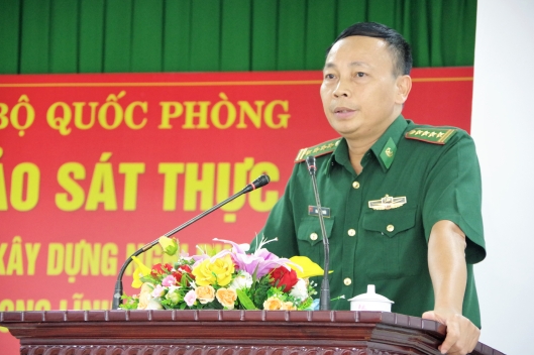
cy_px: 172
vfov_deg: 8.8
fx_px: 2312
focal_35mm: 156
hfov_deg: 13.2
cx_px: 261
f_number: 5.6
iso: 3200
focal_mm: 100
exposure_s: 1/30
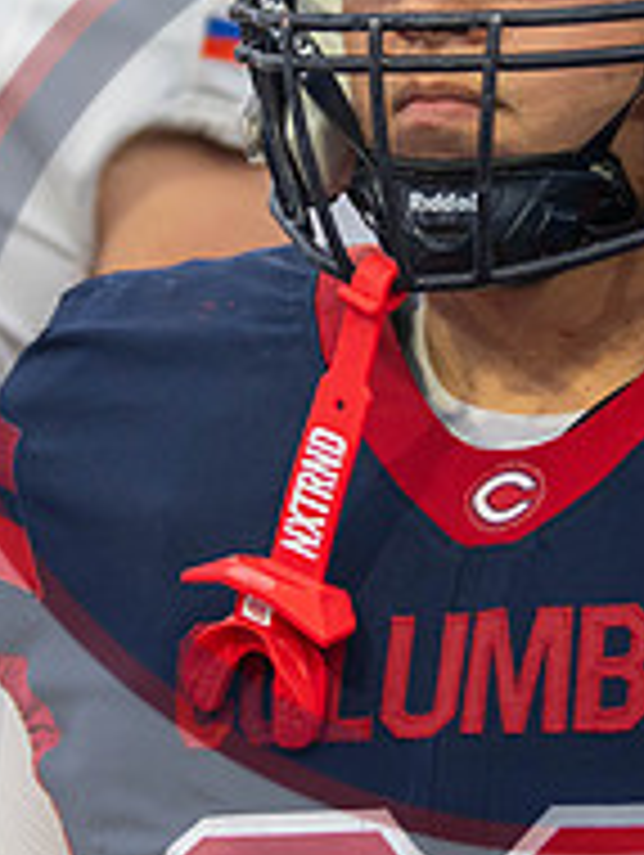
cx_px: 442
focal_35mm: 239
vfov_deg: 8.3
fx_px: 5915
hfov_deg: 6.2
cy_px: 320
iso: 1000
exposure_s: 1/1000
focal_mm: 70
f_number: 2.8
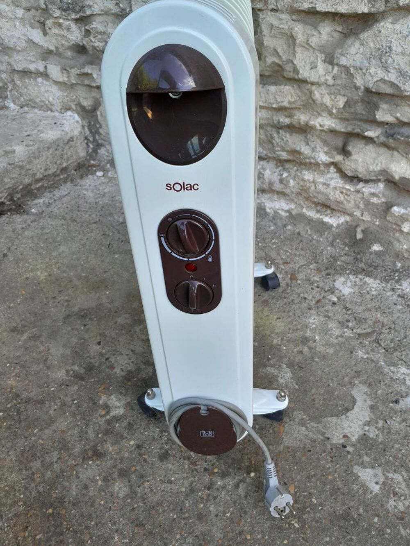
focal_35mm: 26
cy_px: 273
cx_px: 205
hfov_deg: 53.1
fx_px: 411
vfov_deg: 67.3
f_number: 1.8
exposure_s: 1/50
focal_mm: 3.98
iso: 40
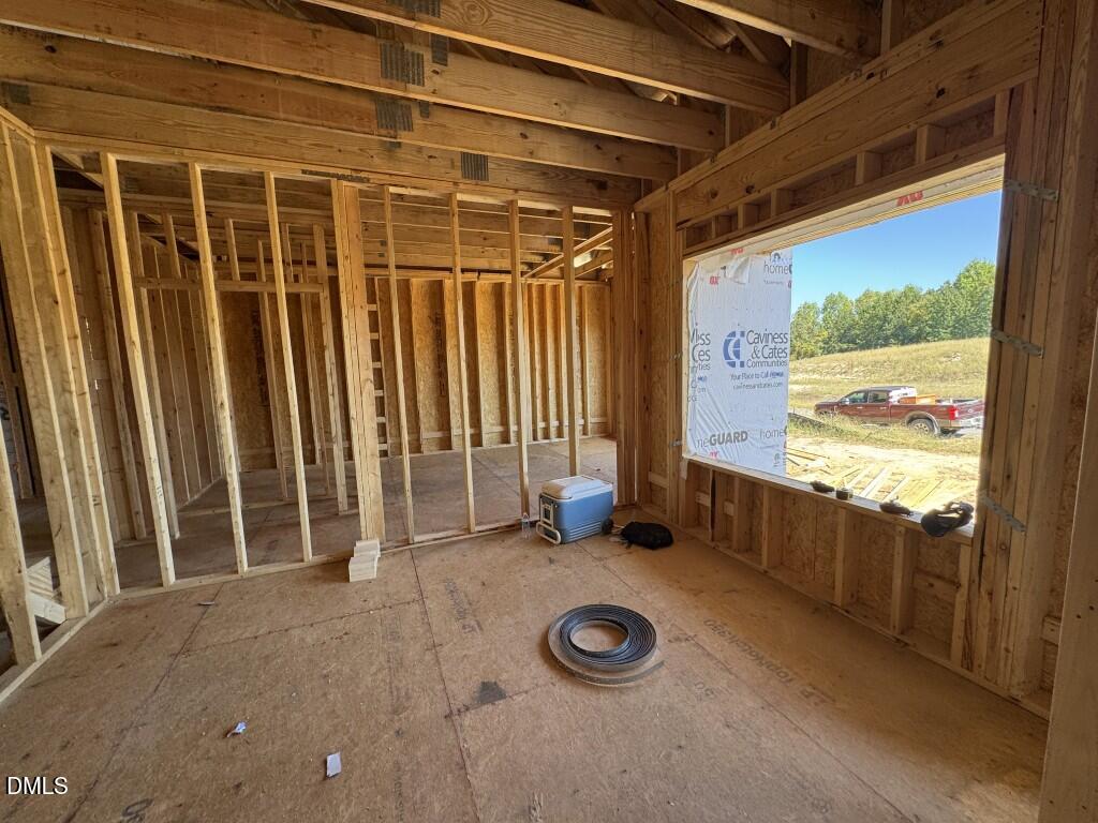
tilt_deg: -7.3
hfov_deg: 102.1
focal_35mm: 14
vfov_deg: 85.7
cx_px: 549
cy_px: 412
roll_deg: +2.4
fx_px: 444
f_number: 2.2
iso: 50
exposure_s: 1/99
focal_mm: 2.22
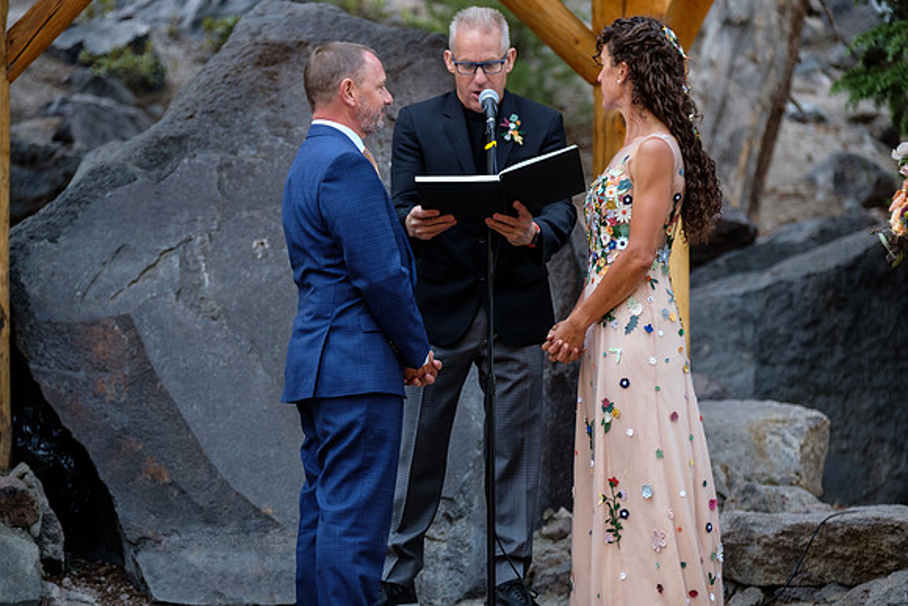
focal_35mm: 142
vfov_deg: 9.7
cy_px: 303
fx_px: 3582
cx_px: 454
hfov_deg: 14.4
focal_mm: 94.5
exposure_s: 1/60
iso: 640
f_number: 3.2
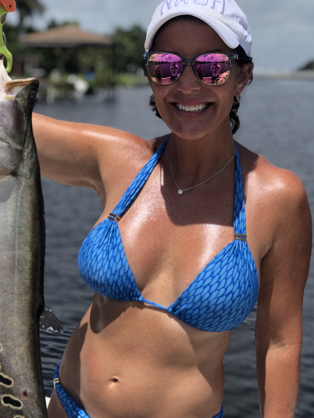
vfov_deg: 26.0
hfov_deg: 19.6
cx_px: 124
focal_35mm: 75
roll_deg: -0.2
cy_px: 245
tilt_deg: -9.9
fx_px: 907
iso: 20
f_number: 2.8
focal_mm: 6.6
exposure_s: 1/585
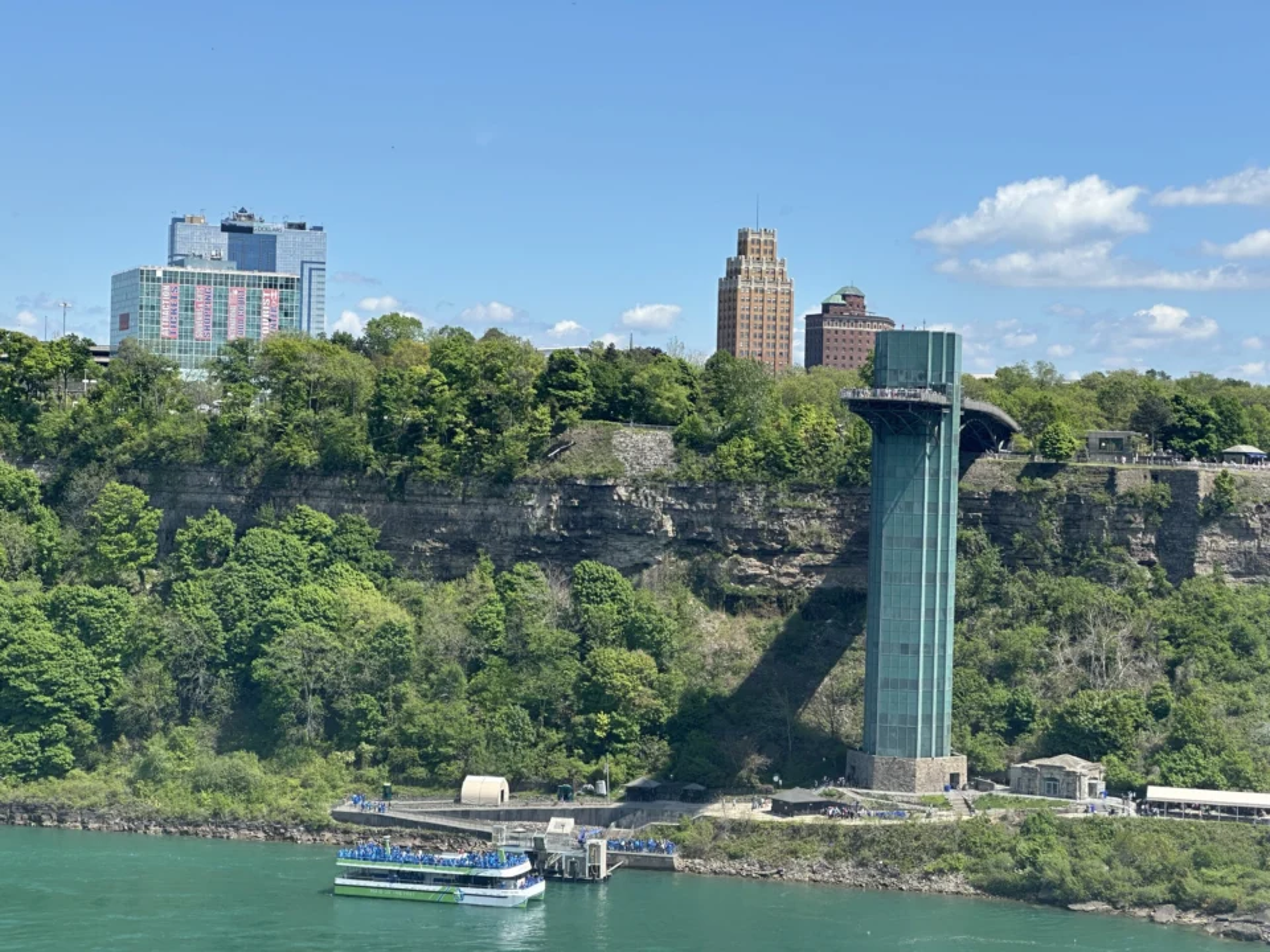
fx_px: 2825
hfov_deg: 25.3
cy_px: 476
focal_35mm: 77
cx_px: 635
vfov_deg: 19.1
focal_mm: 9
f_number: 2.8
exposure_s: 1/742
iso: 32
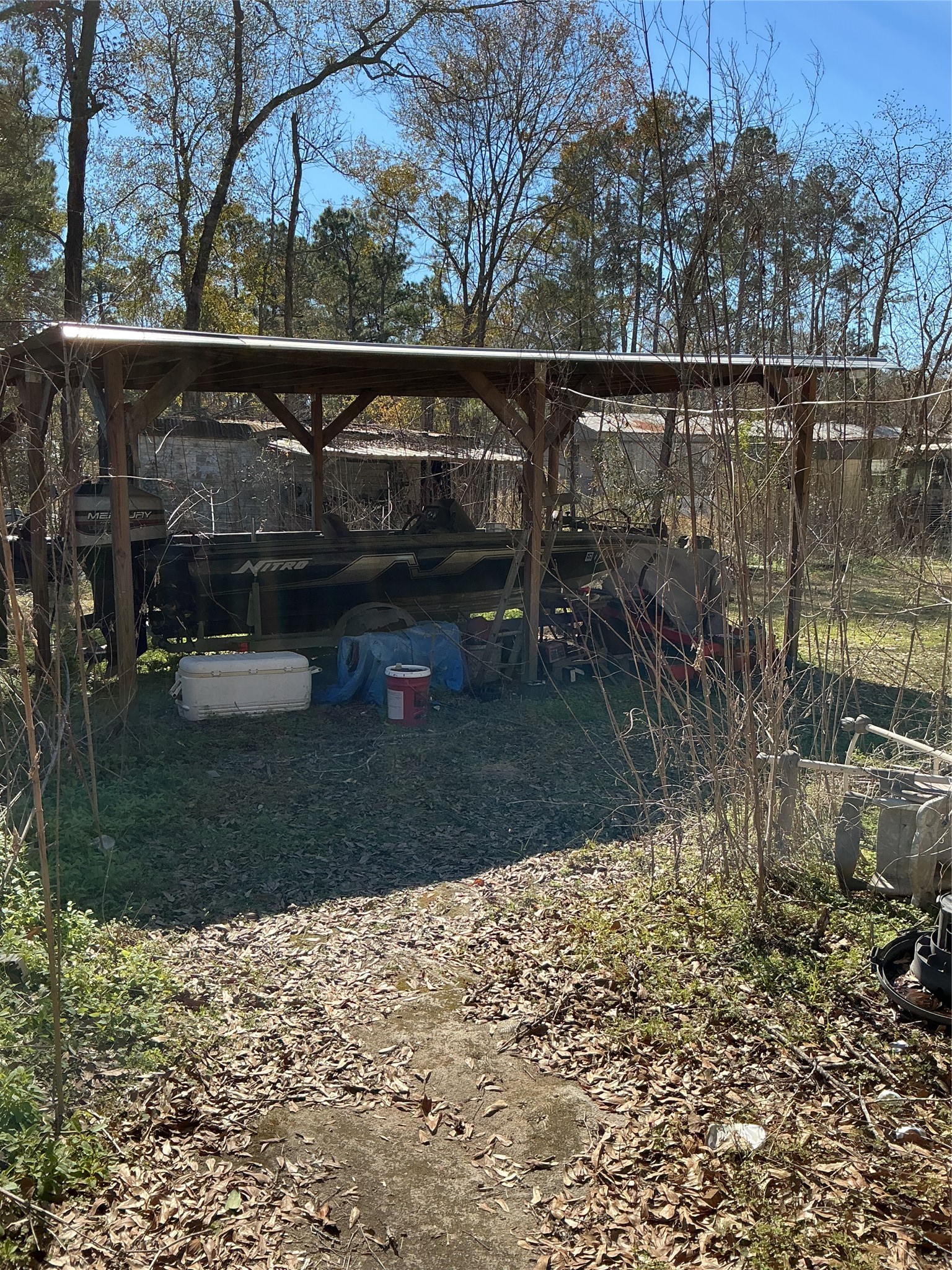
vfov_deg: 61.7
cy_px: 635
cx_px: 476
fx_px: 1063
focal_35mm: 29
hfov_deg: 48.2
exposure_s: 1/1035
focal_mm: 3
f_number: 1.8
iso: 25
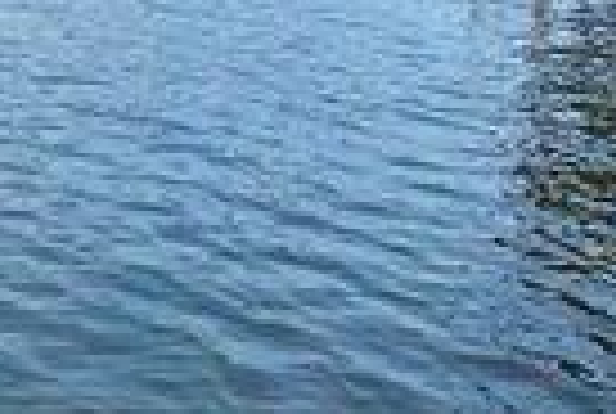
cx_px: 274
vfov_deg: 18.0
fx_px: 1080
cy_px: -297
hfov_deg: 31.8
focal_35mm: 63
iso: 32
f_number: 1.8
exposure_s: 1/986
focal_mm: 1.57
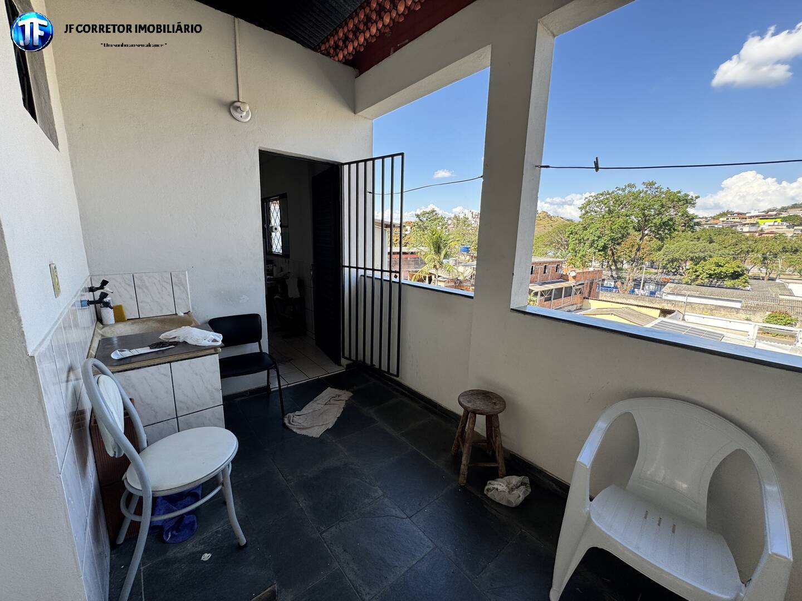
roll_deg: +1.9
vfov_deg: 85.7
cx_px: 401
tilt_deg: -10.0
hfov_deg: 102.1
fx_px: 324
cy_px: 300
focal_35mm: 14
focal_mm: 2.22
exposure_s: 1/256
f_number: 2.2
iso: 40
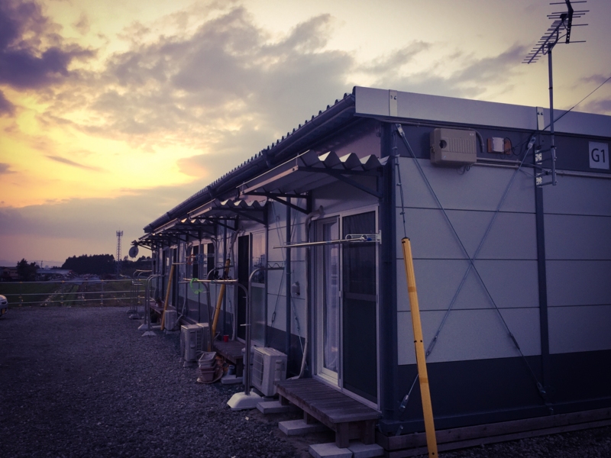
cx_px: 306
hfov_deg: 61.7
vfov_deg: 48.2
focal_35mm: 29
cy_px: 229
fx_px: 512
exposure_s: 1/120
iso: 50
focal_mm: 4.15
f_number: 2.2
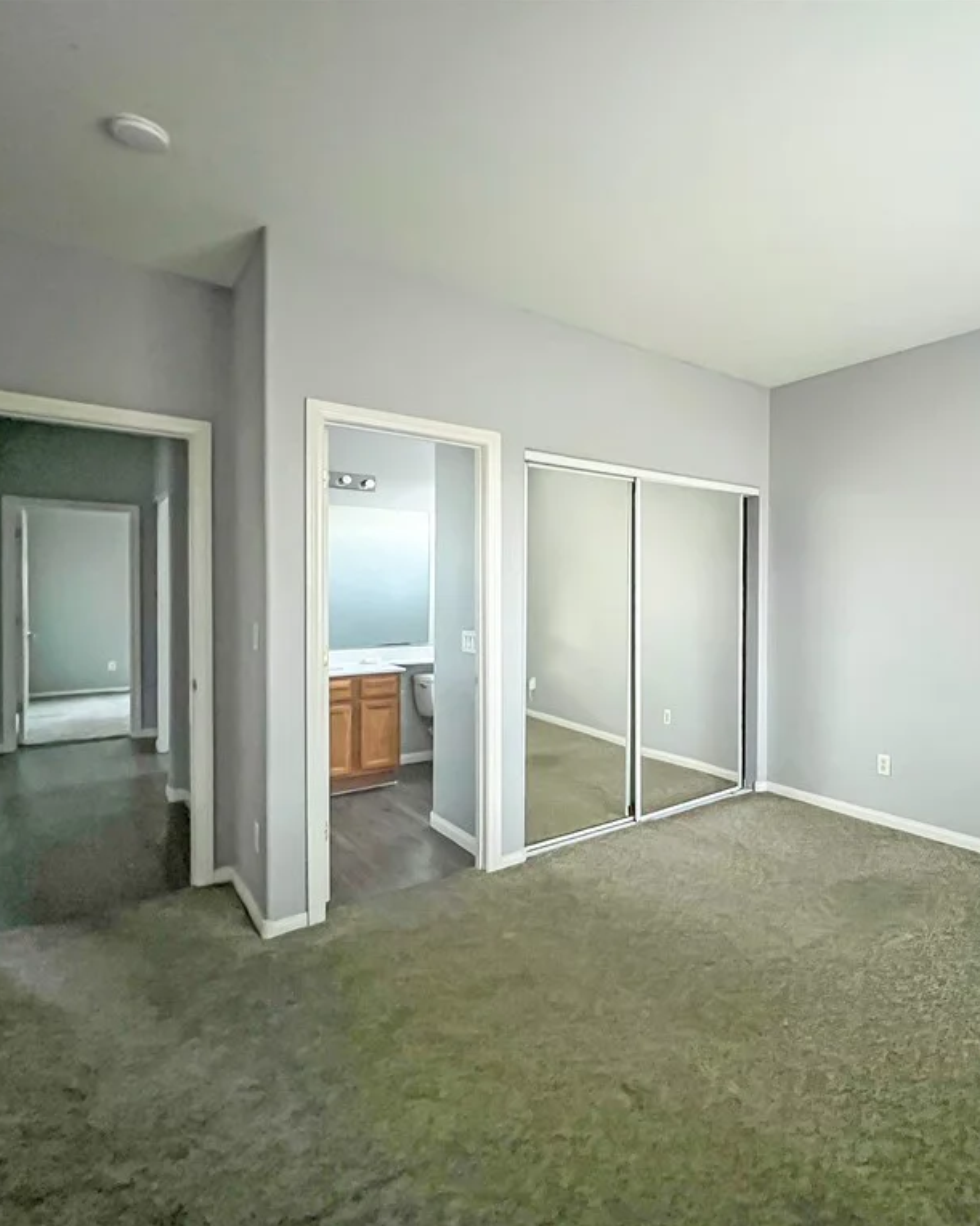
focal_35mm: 17
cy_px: 613
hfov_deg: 74.6
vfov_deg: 89.6
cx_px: 651
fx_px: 616
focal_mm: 1.57
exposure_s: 1/50
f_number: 1.8
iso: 1000
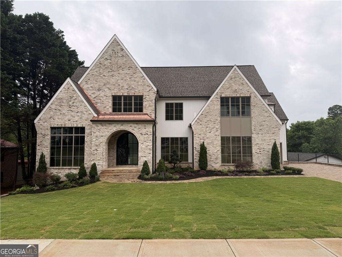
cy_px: 128
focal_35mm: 24
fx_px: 237
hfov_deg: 71.6
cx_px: 171
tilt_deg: +3.9
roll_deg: +0.8
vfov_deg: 56.8
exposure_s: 1/1770
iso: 80
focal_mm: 6.76
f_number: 1.78
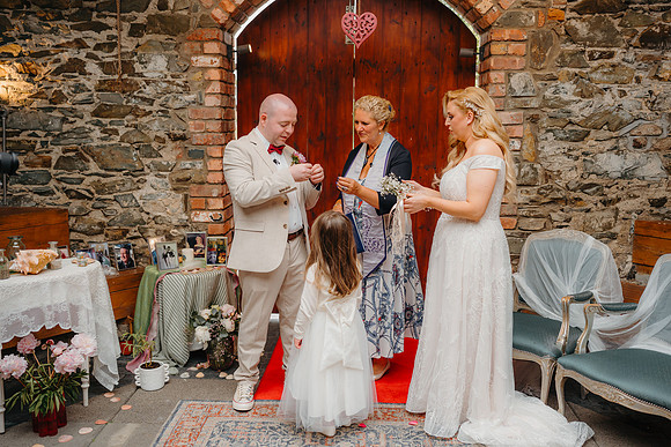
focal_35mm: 36
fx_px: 668
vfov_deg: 37.1
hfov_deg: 53.3
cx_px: 331
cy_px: 224
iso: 100
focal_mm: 35
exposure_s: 1/200
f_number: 2.2
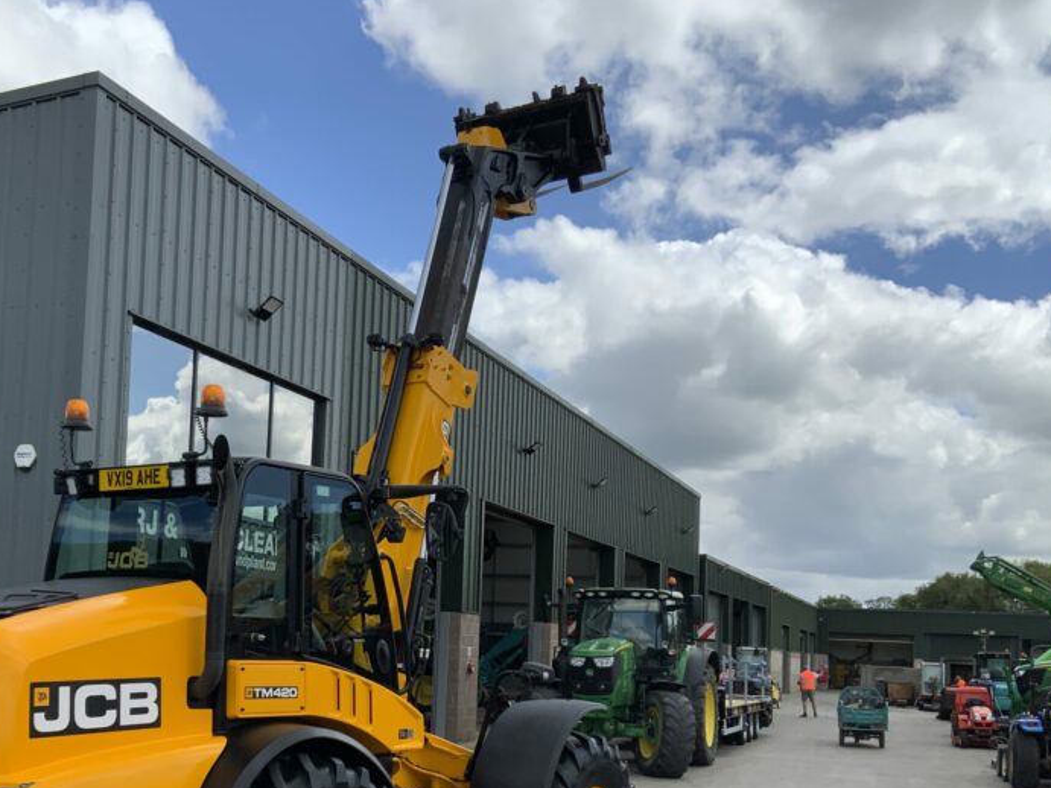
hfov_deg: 43.5
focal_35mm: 43
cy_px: 554
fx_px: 1305
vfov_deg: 33.2
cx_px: 391
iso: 16
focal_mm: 3
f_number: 1.8
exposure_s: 1/1984
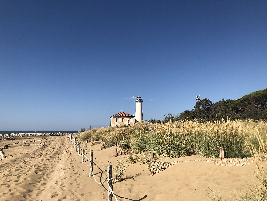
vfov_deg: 49.7
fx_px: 216
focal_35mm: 28
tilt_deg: +7.5
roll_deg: +0.1
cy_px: 100
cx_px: 134
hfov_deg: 63.4
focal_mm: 3.99
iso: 25
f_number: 1.8
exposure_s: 1/3205
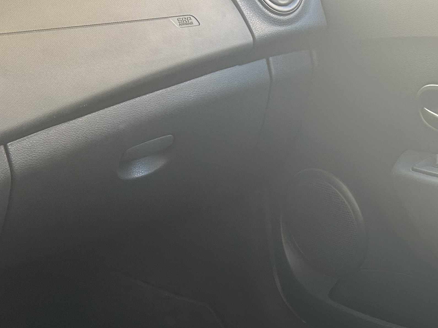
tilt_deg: -31.0
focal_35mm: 66
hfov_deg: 28.0
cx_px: 415
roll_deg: -3.5
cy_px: 323
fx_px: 835
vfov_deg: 21.5
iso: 125
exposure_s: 1/74
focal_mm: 5.7
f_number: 1.5
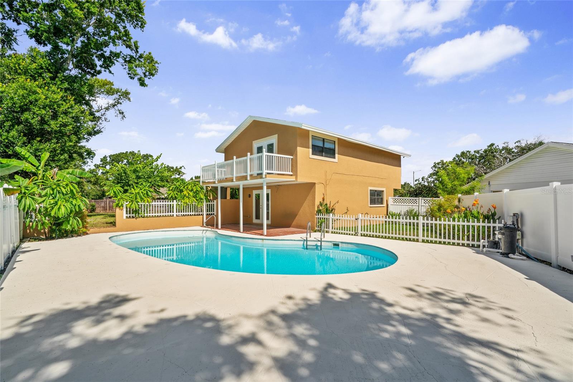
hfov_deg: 96.7
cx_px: 286
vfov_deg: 73.7
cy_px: 191
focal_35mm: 16
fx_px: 255
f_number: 8
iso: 100
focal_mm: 16
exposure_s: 1/250
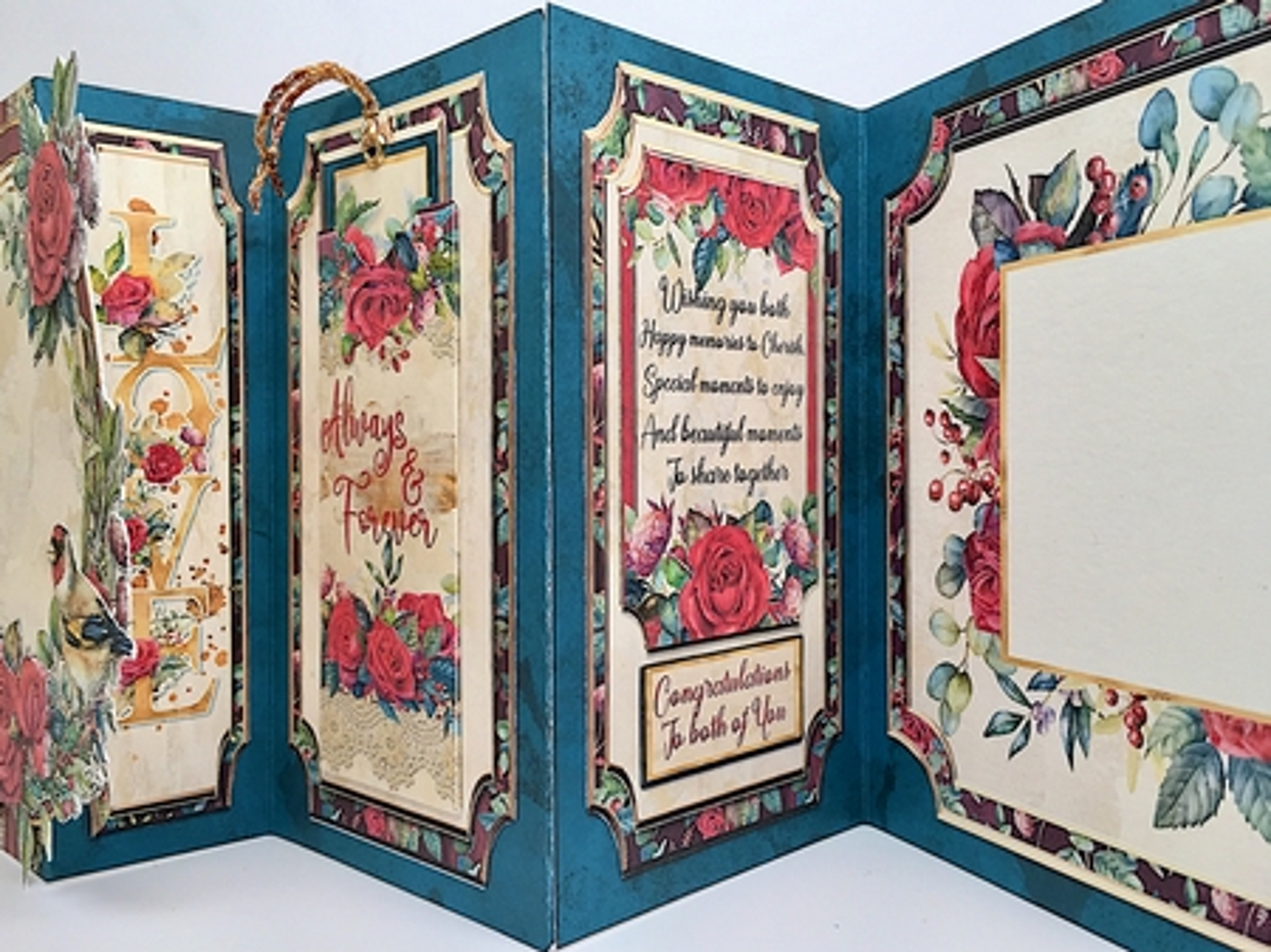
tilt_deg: -1.9
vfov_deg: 48.2
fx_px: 1064
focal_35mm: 29
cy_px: 476
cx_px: 636
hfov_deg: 61.7
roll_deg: +2.8
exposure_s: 1/60
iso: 32
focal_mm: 4.15
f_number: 2.2
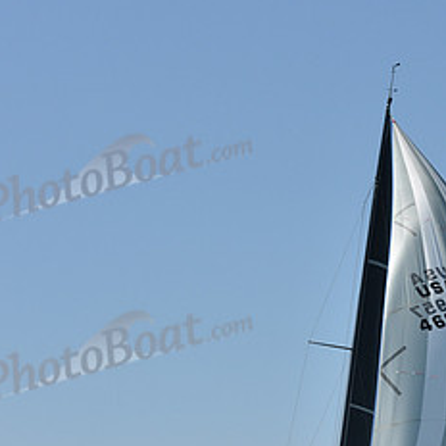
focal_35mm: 181
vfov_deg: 9.6
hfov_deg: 9.6
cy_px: 425
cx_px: 353
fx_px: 2638
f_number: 9
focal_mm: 85
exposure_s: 1/1250
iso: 250
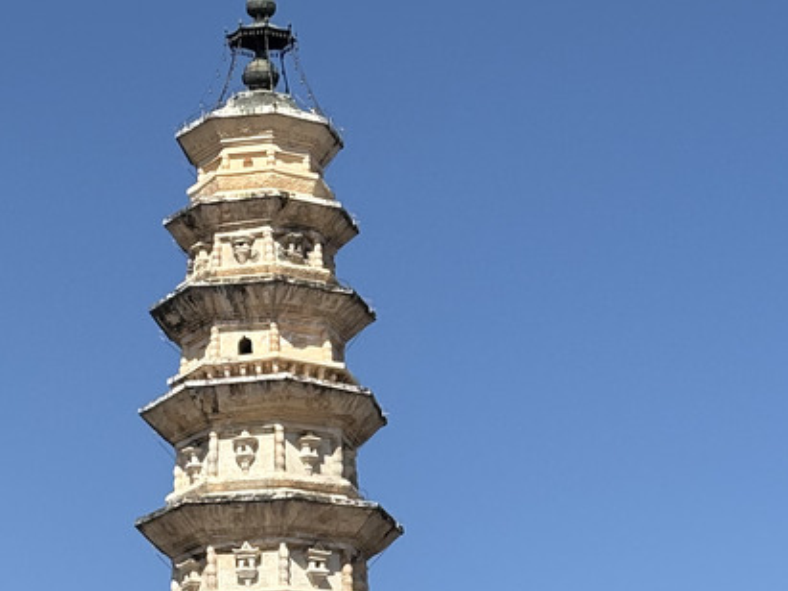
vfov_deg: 9.5
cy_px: 906
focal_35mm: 152
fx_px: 3459
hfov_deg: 13.0
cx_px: 326
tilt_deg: +8.5
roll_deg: -0.7
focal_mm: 5.96
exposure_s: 1/3448
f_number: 1.6
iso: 32
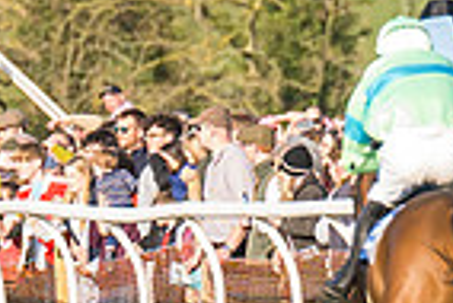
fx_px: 22811
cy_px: 294
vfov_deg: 0.8
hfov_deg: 1.1
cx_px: -575
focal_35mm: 1811
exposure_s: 1/1600
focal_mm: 200
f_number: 4
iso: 400
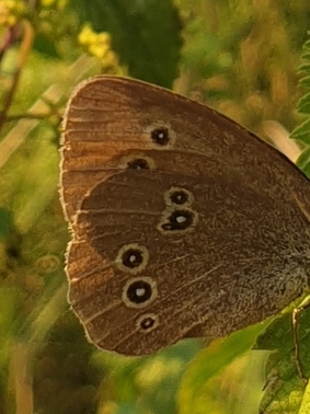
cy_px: 184
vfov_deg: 42.9
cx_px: 237
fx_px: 526
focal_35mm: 44
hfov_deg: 32.2
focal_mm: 4.3
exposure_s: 1/599
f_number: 2.4
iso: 50
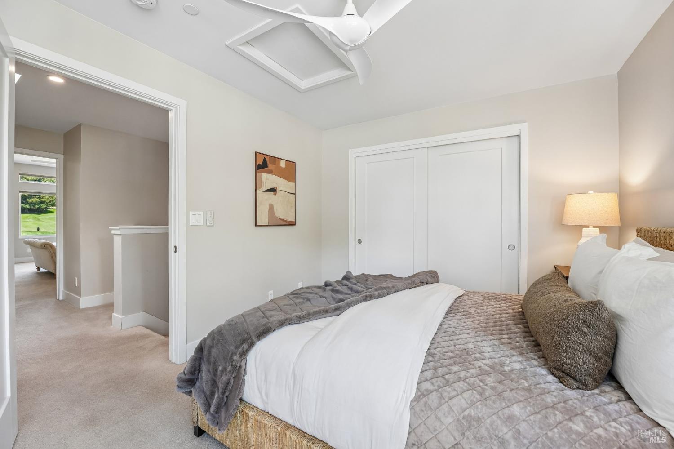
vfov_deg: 81.2
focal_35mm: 14
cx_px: 337
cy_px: 224
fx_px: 262
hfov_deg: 104.3
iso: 640
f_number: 8
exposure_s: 1/40
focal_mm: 14
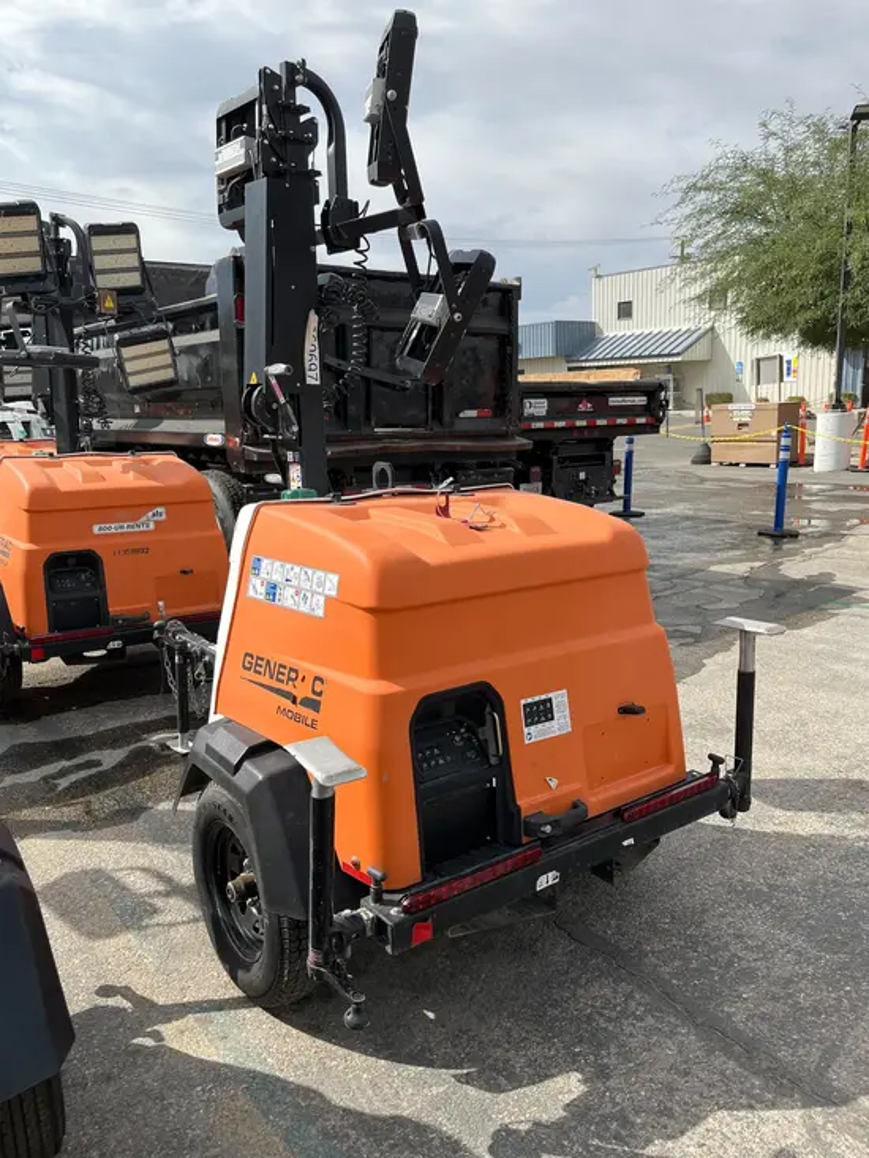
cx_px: 434
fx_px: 870
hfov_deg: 53.1
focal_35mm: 26
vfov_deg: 67.3
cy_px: 579
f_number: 1.6
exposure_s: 1/3215
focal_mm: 5.1
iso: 50
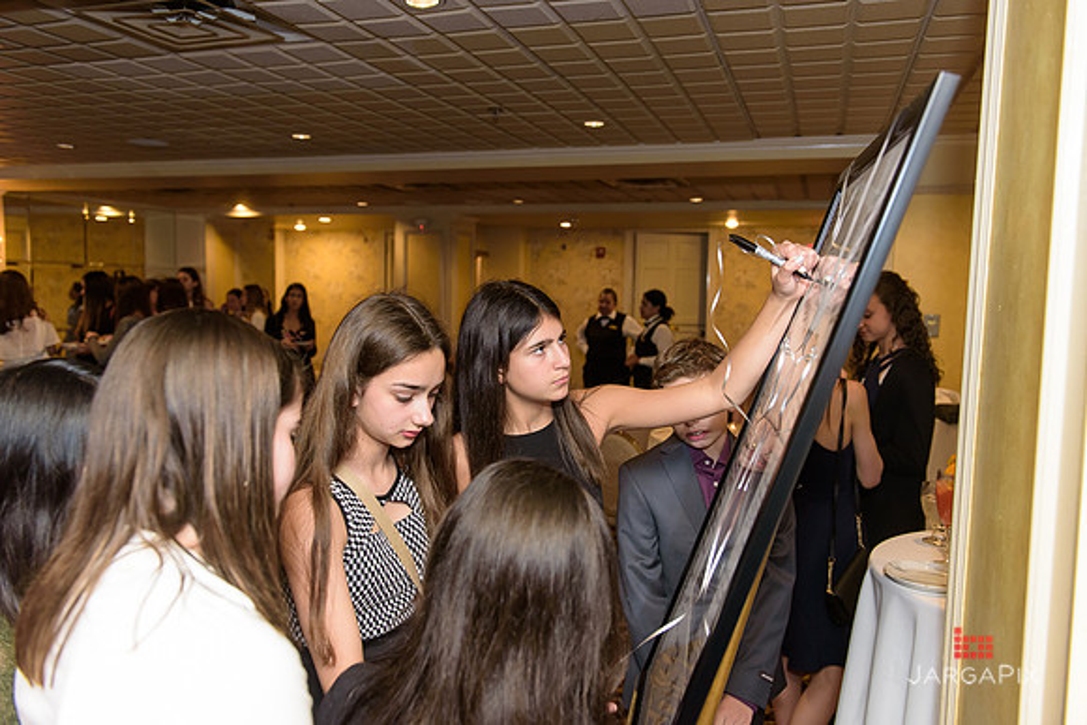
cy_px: 362
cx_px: 544
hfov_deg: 65.5
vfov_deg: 46.4
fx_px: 846
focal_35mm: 28
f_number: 3.2
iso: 1600
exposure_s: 1/125
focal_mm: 28
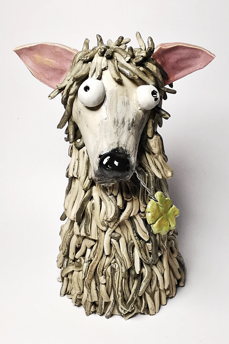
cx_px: 121
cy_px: 171
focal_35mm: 45
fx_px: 429
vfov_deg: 43.6
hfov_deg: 29.9
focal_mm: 2.26
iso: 250
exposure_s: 1/33.3
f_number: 2.2
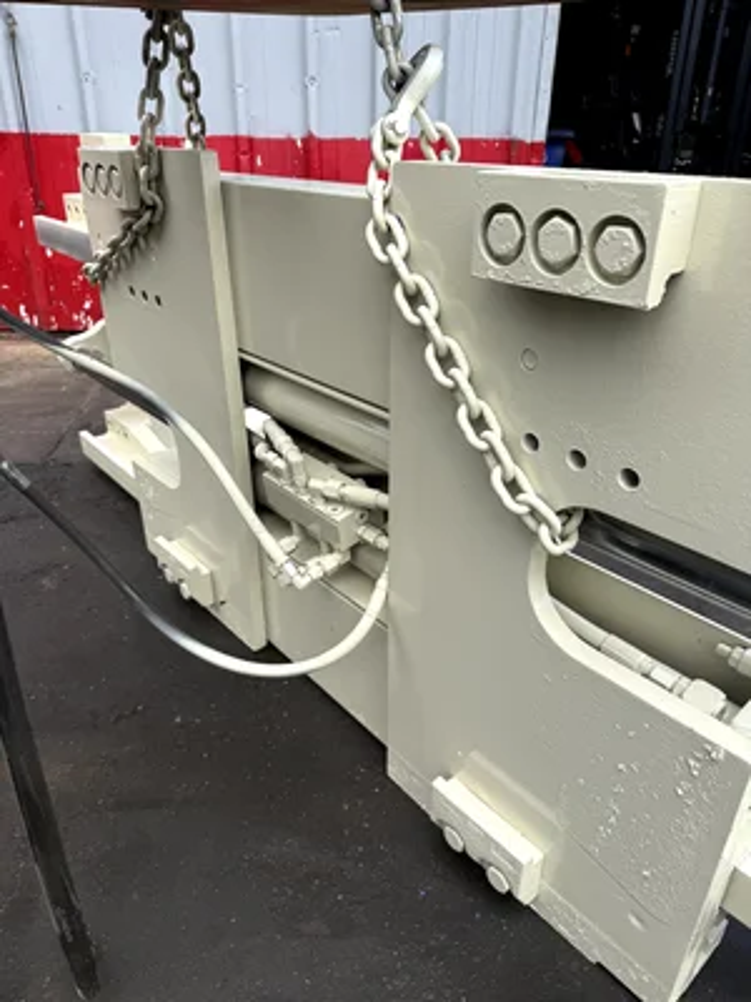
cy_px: 501
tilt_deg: -24.8
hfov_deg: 56.8
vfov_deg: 71.6
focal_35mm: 24
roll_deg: +0.5
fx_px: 694
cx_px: 376
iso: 80
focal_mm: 6.76
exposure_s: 1/1122
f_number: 1.78
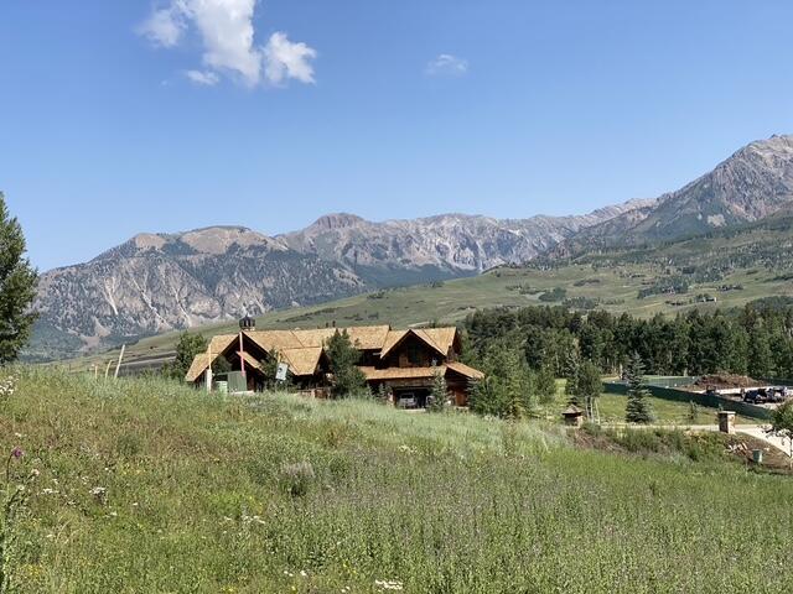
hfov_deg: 36.8
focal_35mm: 52
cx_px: 396
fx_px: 1191
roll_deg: +3.1
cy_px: 297
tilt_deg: +1.6
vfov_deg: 28.0
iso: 20
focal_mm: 6
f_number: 2
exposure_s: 1/1370
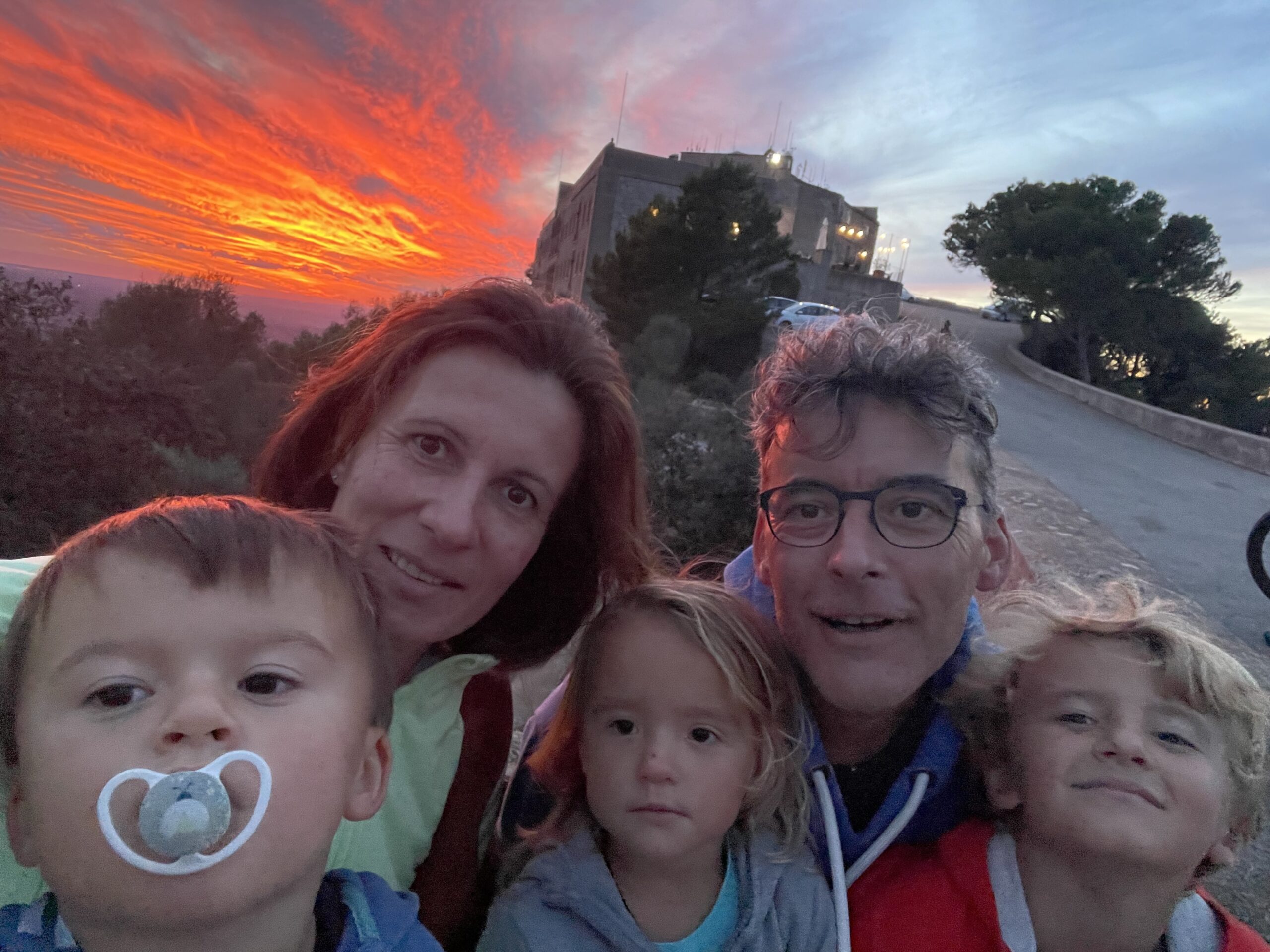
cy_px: 476
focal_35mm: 23
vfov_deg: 58.9
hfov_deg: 73.9
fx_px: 844
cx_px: 635
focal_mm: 2.71
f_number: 2.2
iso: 400
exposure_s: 1/40
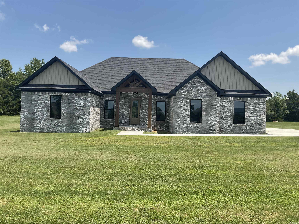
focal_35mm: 29
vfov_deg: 48.2
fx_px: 250
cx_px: 150
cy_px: 112
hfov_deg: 61.7
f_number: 1.8
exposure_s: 1/1675
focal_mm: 3
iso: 16
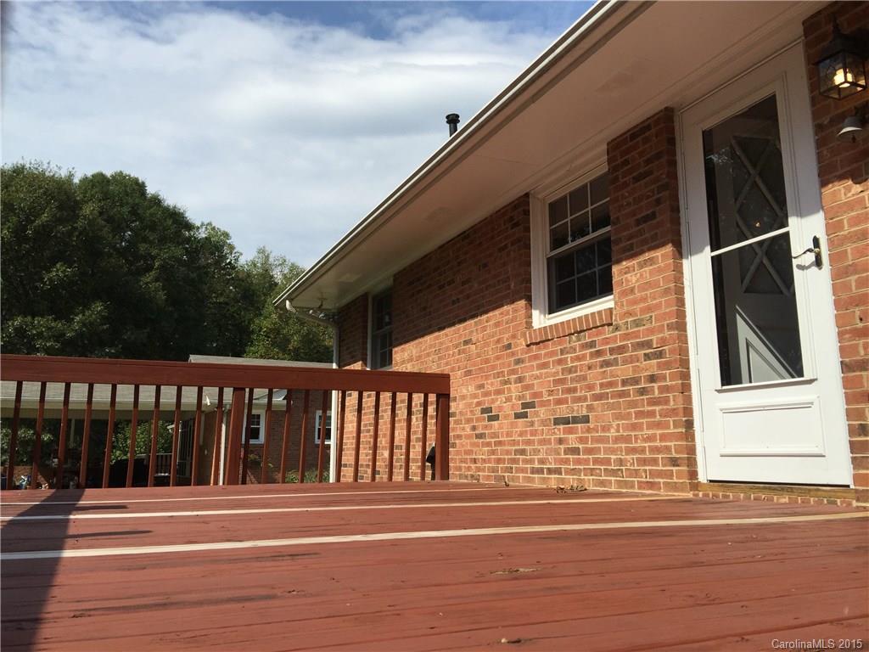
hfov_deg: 61.7
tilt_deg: +11.3
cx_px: 434
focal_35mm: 29
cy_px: 326
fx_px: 728
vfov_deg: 48.2
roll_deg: -1.5
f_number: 2.2
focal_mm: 4.15
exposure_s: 1/3300
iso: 32
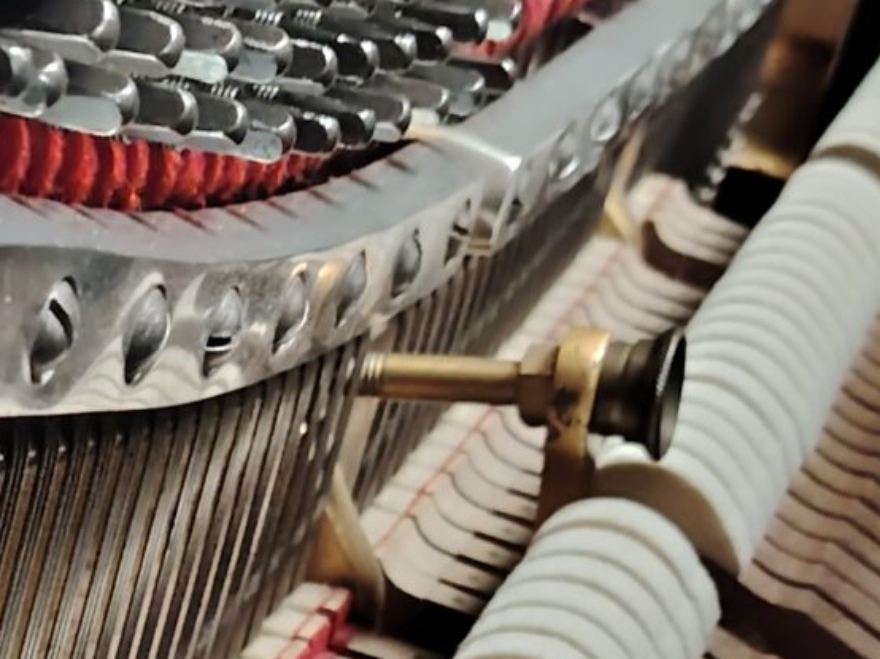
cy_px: 1202
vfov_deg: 12.2
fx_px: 2821
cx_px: -145
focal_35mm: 111
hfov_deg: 17.0
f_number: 1.75
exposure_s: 1/100
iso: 5772
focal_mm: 5.25
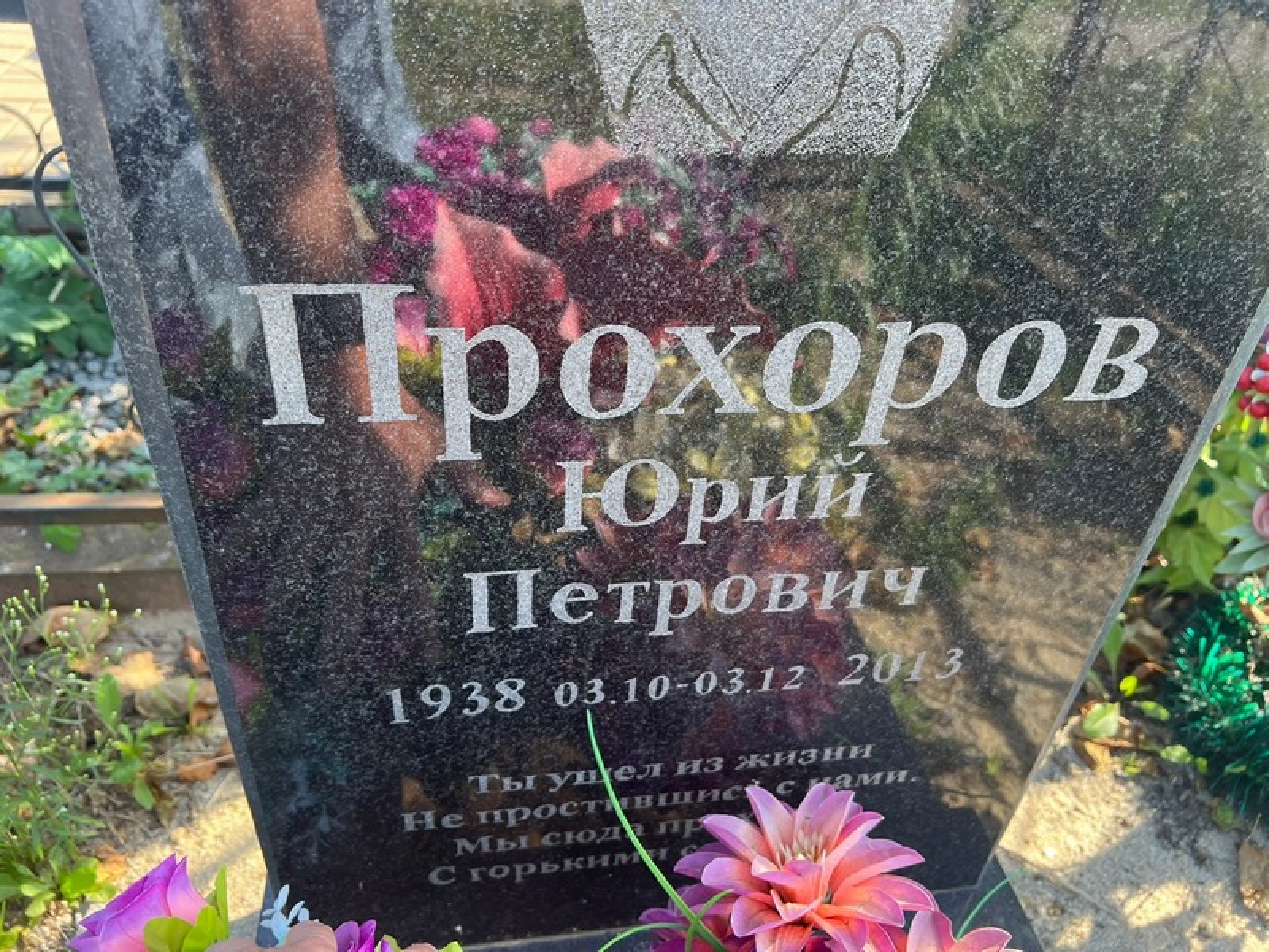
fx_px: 953
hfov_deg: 67.3
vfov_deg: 53.1
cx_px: 634
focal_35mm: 26
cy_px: 476
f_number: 1.5
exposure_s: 1/227
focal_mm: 5.7
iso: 50
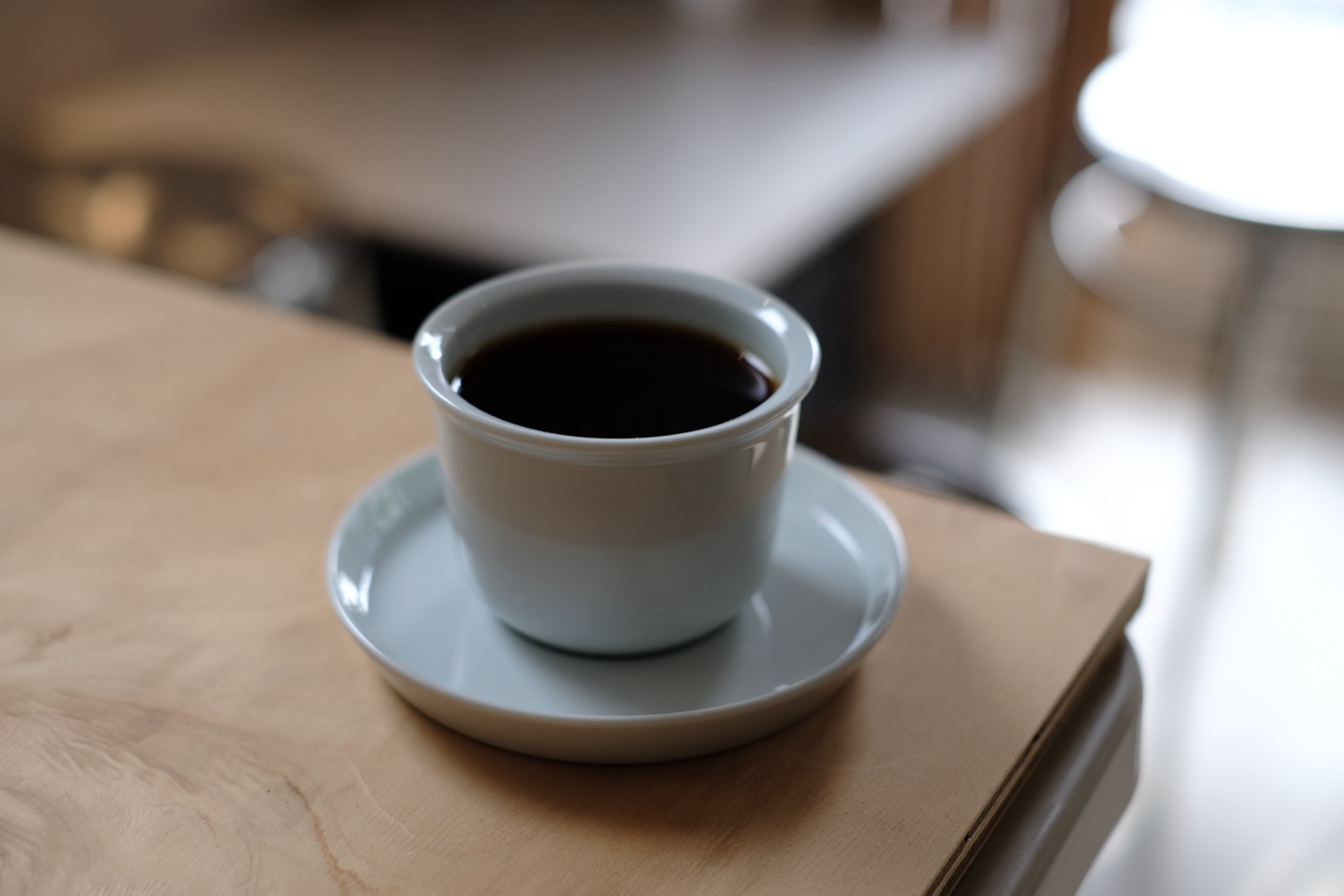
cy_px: 448
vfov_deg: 25.5
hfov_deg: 37.5
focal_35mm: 53
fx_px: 1978
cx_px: 672
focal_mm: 35
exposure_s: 1/200
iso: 200
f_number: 2.2
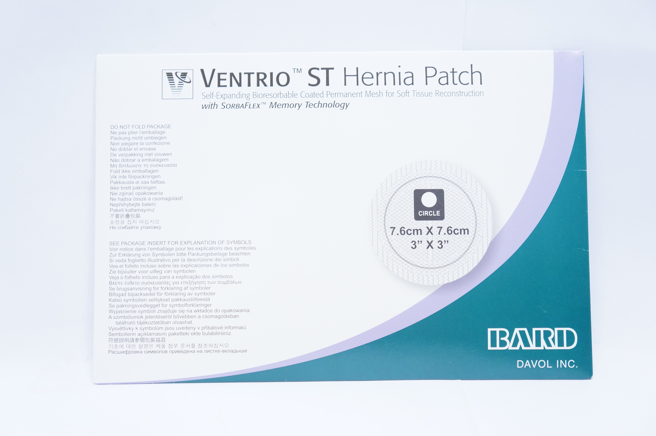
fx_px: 737
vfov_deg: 32.9
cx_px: 328
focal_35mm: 40
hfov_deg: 48.0
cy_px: 218
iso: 1600
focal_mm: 27
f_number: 4
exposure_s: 1/160
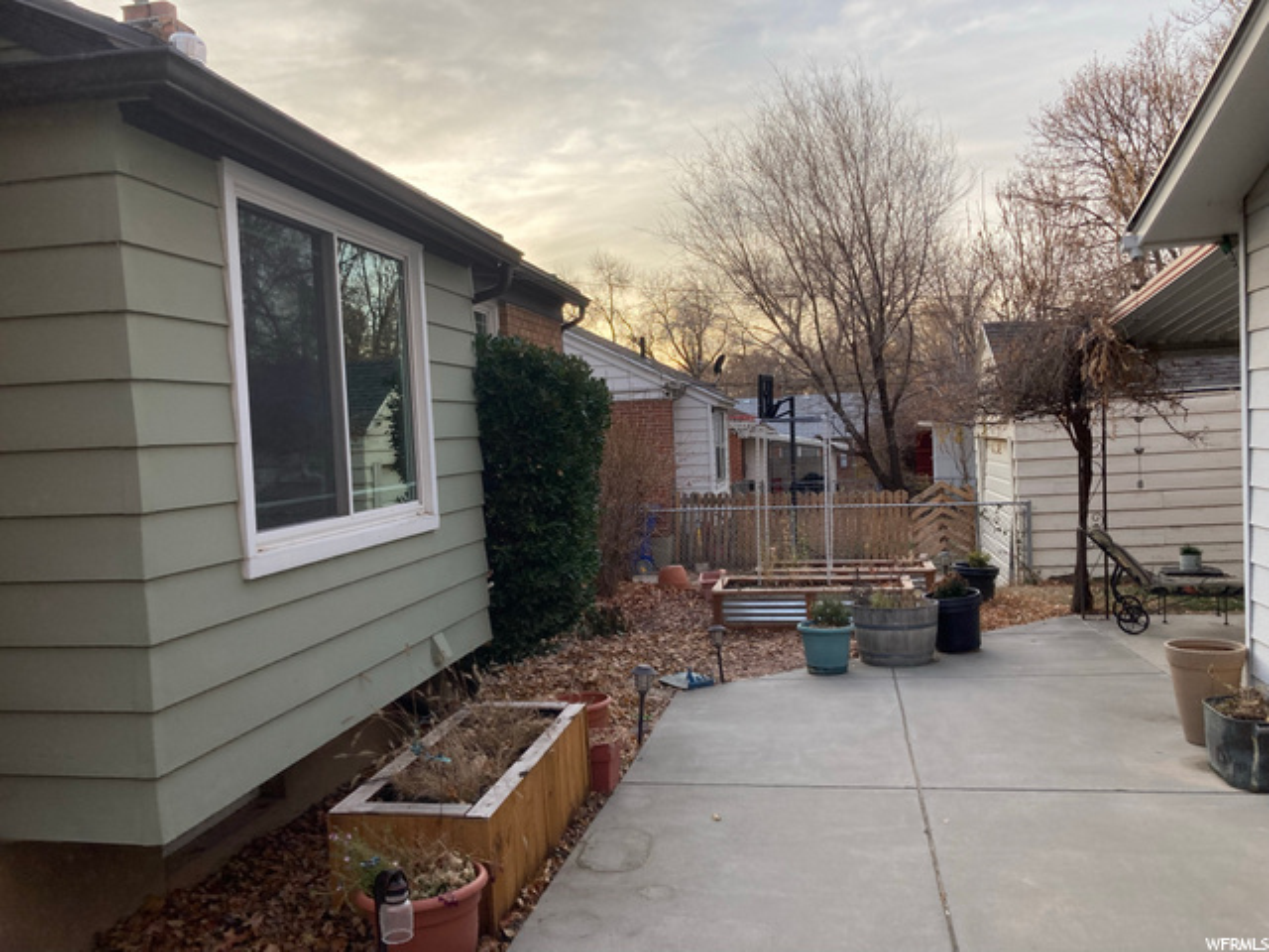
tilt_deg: -4.4
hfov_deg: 63.4
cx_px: 634
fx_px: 1026
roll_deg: +2.6
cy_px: 476
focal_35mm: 28
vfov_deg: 49.7
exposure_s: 1/276
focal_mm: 3.99
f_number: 1.8
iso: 20
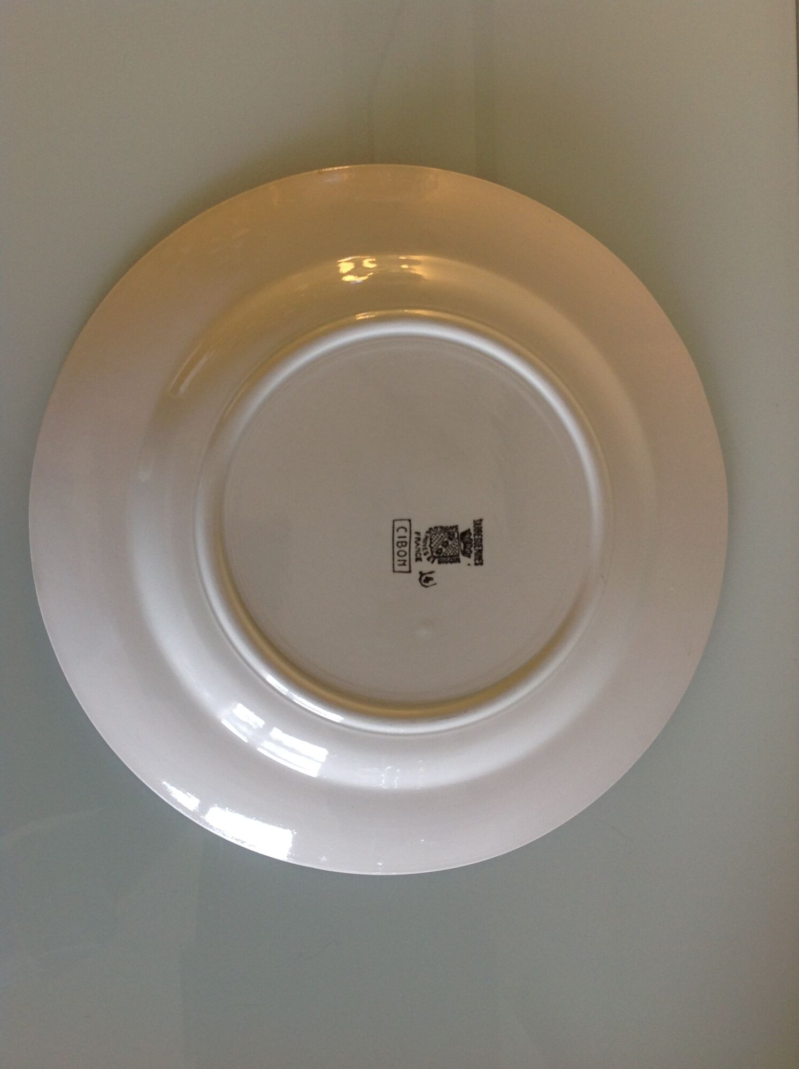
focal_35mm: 35
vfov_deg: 52.7
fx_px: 1080
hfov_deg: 40.6
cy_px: 534
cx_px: 400
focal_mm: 4.28
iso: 50
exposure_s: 1/17
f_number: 2.4
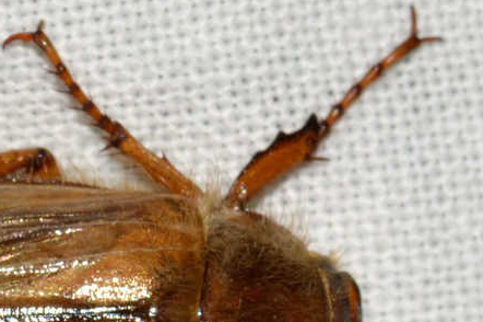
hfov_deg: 6.3
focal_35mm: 326
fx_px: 4370
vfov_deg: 4.2
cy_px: 321
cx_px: 99
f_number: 20
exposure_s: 1/200
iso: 100
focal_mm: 100
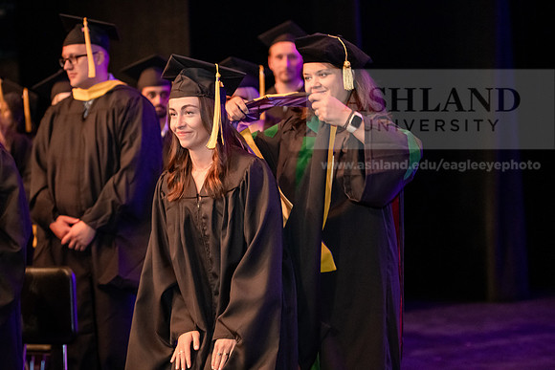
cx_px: 278
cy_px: 185
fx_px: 1511
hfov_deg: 20.8
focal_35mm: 98
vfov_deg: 14.0
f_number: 3.2
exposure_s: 1/200
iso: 4000
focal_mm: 98
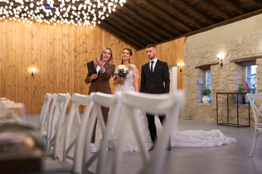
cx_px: 131
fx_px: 364
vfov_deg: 26.9
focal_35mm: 50
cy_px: 87
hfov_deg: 39.6
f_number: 2.2
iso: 400
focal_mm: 50
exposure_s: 1/125
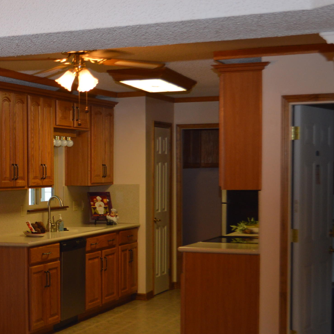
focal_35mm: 78
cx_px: 16
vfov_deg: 22.1
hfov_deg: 21.6
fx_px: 851
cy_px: 223
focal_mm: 30
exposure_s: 1/80
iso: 400
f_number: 4.5
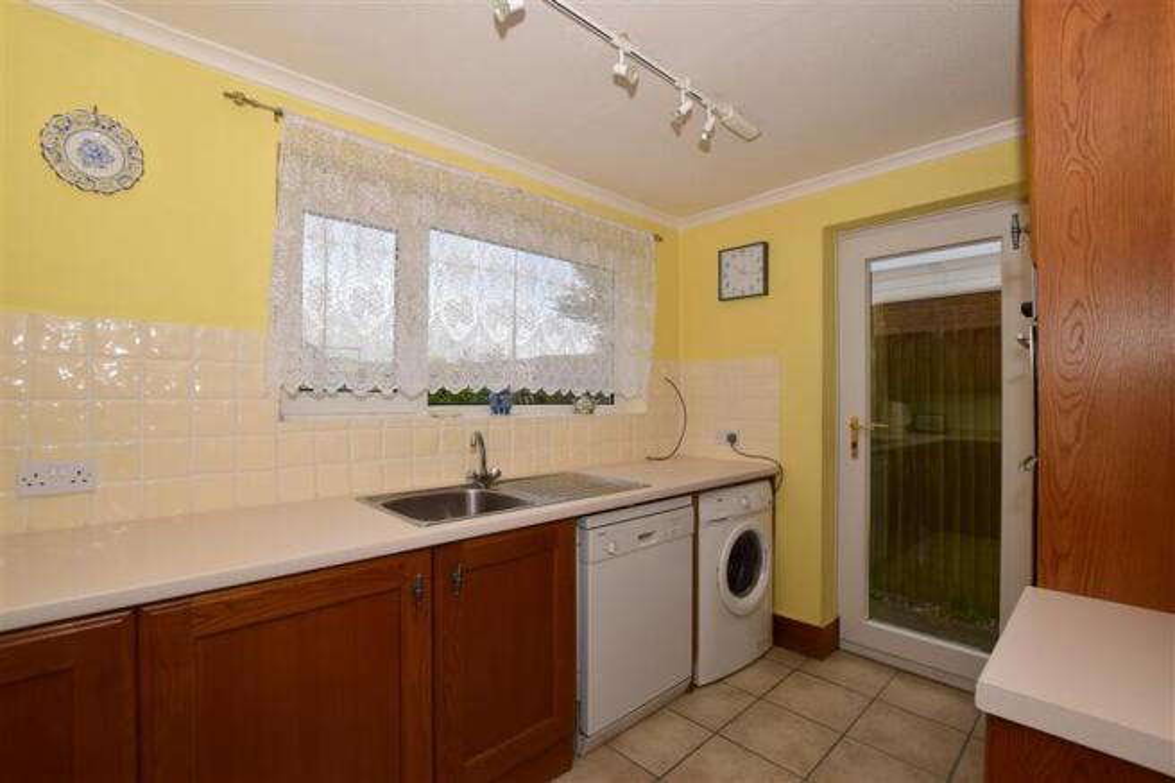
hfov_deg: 100.4
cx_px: 588
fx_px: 489
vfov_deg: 77.3
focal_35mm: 15
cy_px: 392
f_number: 7.1
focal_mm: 10
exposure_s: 1/200
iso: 200
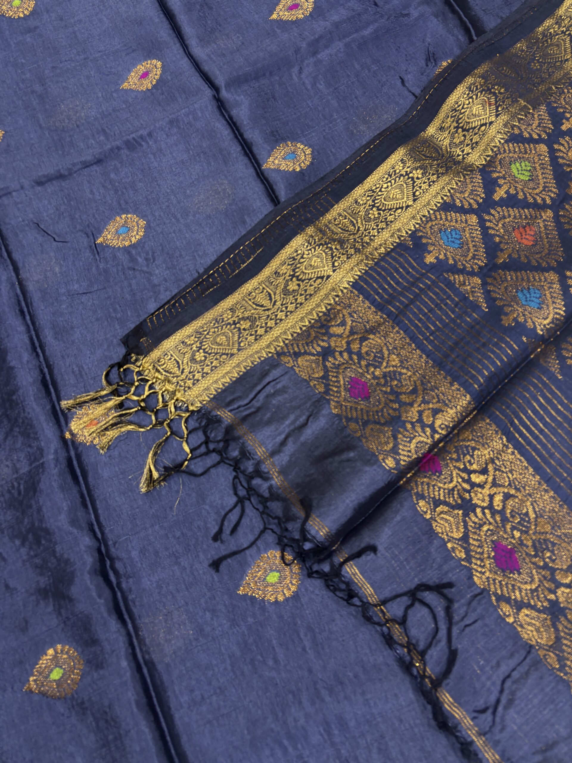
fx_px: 573
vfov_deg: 67.3
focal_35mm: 26
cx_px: 286
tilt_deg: -69.6
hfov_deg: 53.1
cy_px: 382
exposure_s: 1/100
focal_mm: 5.96
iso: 64
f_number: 1.6
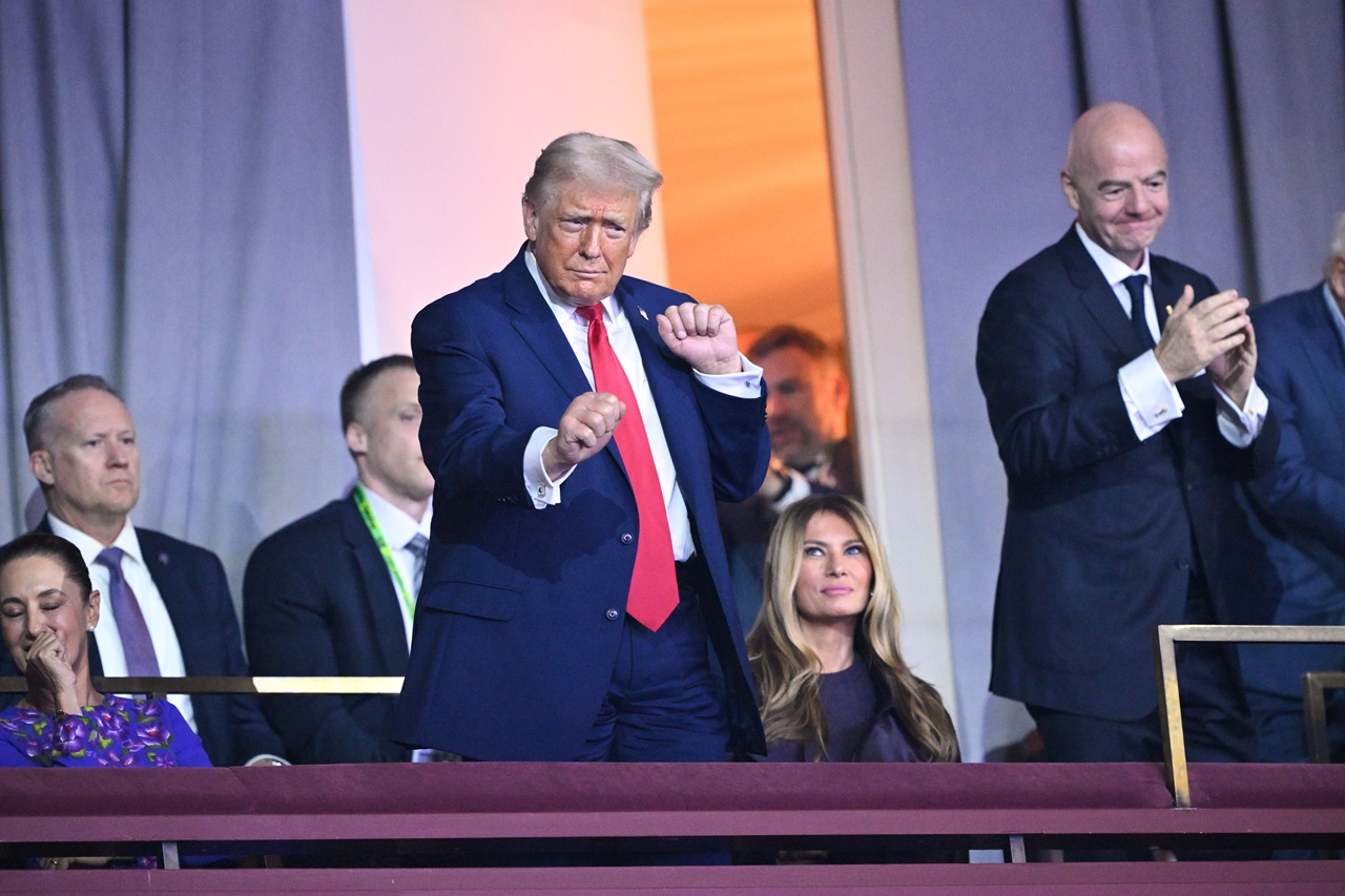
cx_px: 672
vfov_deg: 3.4
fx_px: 14941
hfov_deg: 5.2
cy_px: 448
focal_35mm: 400
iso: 10000
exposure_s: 1/200
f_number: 3.5
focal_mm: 400
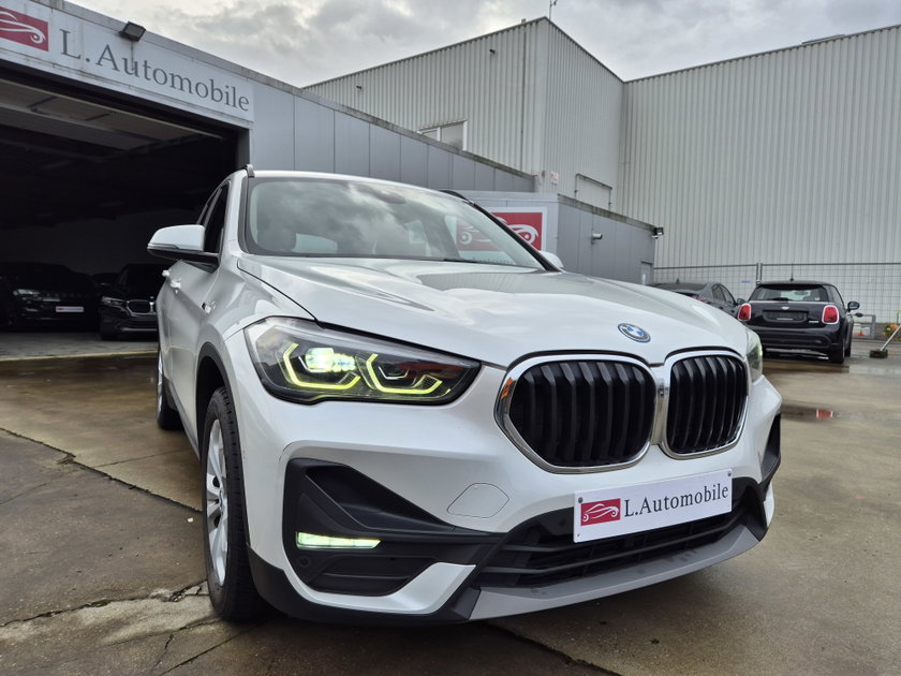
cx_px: 450
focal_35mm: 23
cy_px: 338
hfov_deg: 73.9
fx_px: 599
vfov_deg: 58.9
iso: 40
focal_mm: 5.4
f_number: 1.8
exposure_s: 1/499
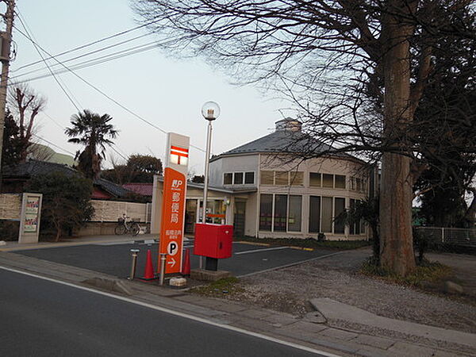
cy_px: 178
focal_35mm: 29
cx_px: 238
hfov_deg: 61.7
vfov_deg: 48.2
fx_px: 399
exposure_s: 1/80
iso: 125
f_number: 3.7
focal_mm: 5.2
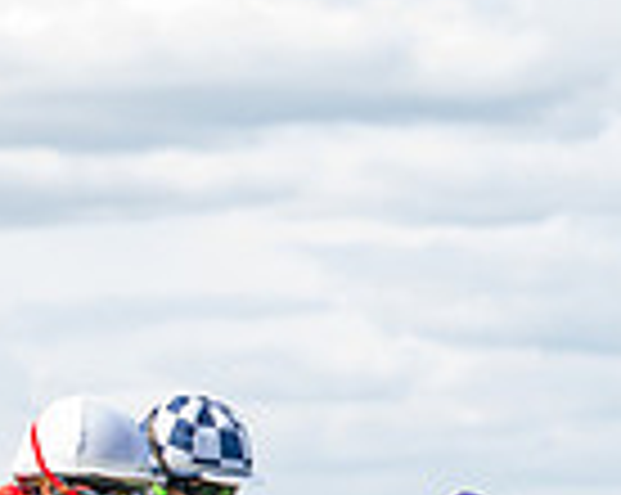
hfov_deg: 5.5
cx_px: -111
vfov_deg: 4.4
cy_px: 1039
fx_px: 6405
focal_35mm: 349
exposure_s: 1/1600
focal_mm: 70
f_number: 3.5
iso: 400
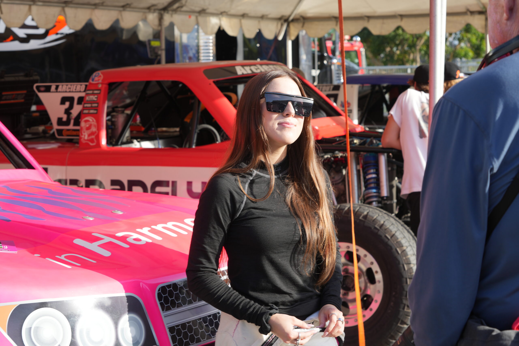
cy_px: 173
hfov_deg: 28.8
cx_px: 260
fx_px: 1009
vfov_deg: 19.5
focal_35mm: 70
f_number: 8
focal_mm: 70
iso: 100
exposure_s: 1/80
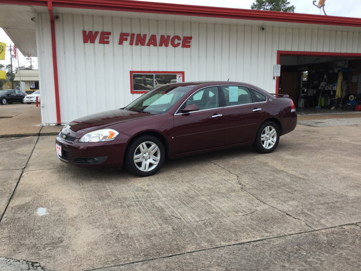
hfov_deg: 58.4
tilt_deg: -8.4
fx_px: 323
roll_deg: -0.4
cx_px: 180
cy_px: 136
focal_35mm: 31
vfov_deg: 45.4
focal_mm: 3.3
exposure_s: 1/539
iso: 25
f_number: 2.4
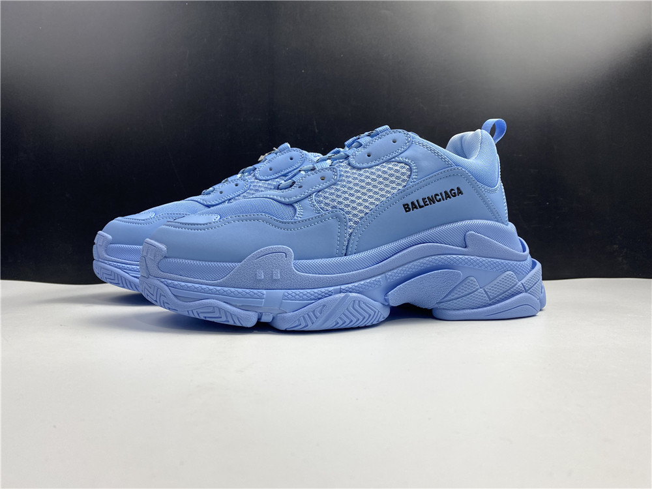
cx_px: 326
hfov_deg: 67.3
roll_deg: +0.9
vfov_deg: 53.1
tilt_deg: +1.1
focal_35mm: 26
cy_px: 244
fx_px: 490
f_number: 1.8
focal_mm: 4.25
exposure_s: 1/100
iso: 80
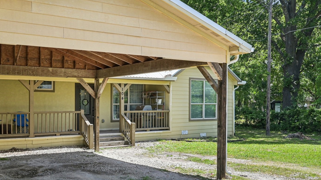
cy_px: 103
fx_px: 313
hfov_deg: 53.9
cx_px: 130
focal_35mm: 37
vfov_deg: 32.1
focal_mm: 23.5
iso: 250
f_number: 9
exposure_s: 1/320
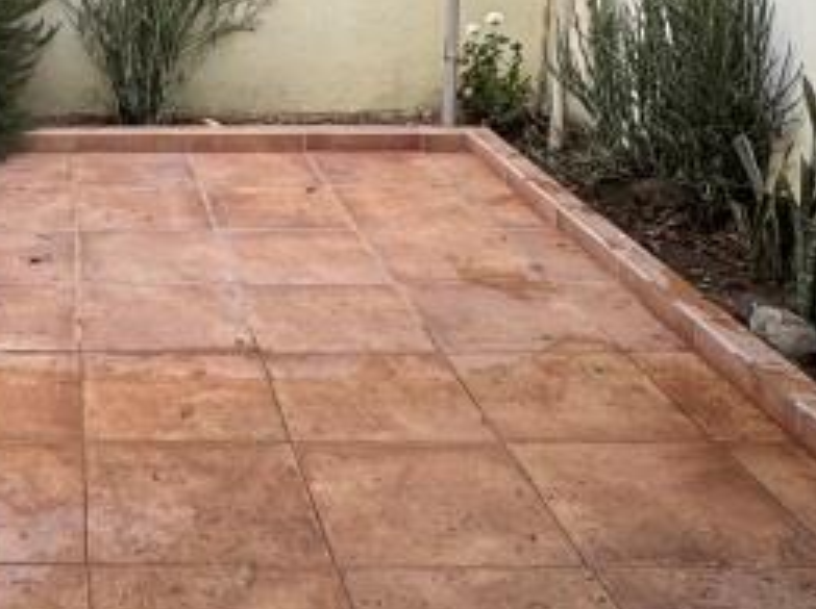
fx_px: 1295
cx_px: 6
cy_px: -69
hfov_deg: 32.3
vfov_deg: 24.6
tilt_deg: -6.4
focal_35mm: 55
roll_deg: +1.0
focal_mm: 2.22
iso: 40
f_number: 2.2
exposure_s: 1/495
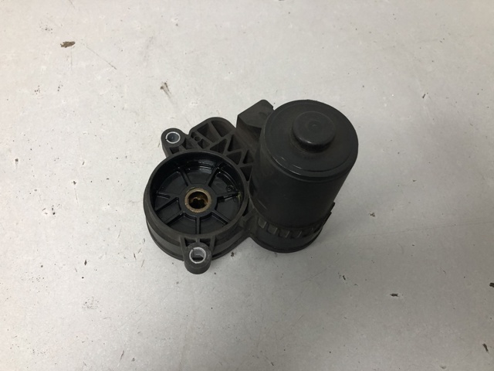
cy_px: 186
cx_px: 247
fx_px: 400
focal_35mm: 28
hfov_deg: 63.4
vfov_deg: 49.7
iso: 40
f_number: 1.8
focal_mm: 4
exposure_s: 1/25
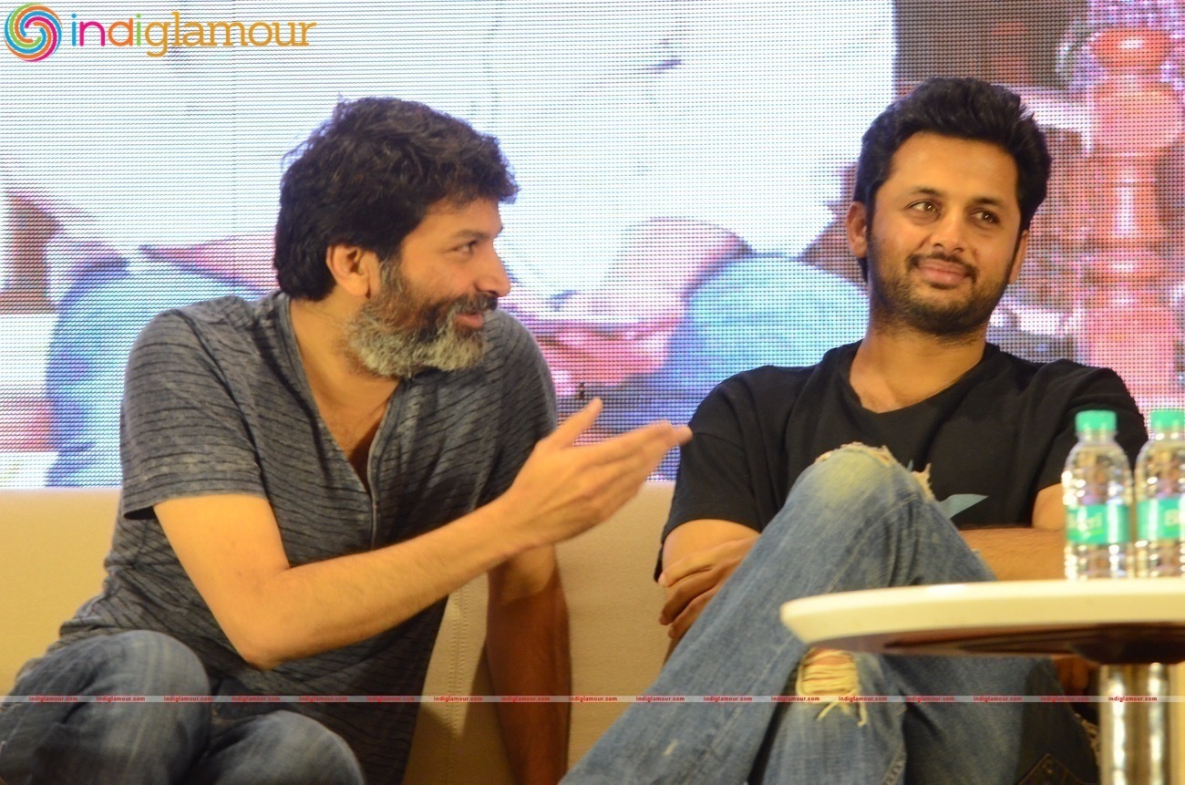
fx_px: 6159
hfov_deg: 11.0
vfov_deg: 7.3
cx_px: 592
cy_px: 392
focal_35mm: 188
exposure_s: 1/80
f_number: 6.3
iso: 2000
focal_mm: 125
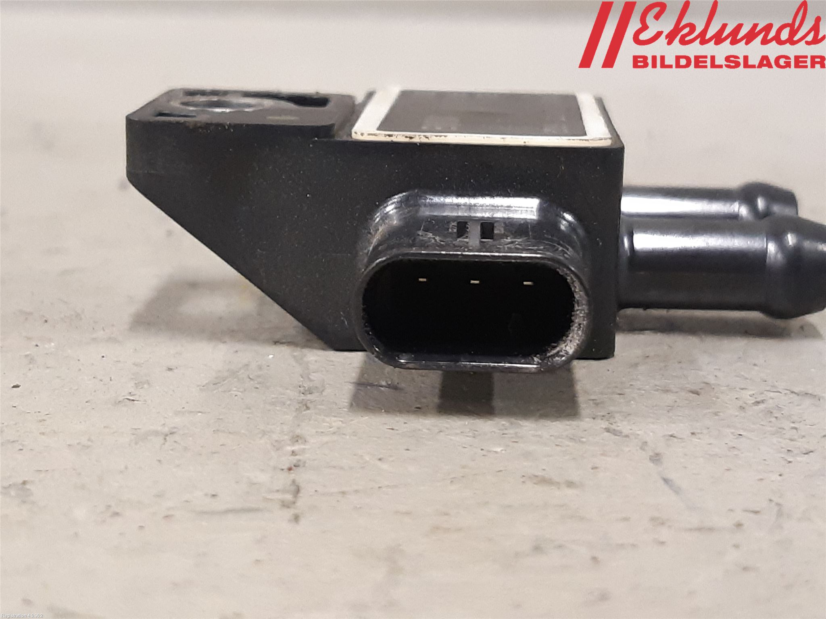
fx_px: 620
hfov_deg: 67.3
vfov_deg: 53.1
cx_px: 413
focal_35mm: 26
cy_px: 310
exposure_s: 1/50
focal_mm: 3.93
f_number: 1.7
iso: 250
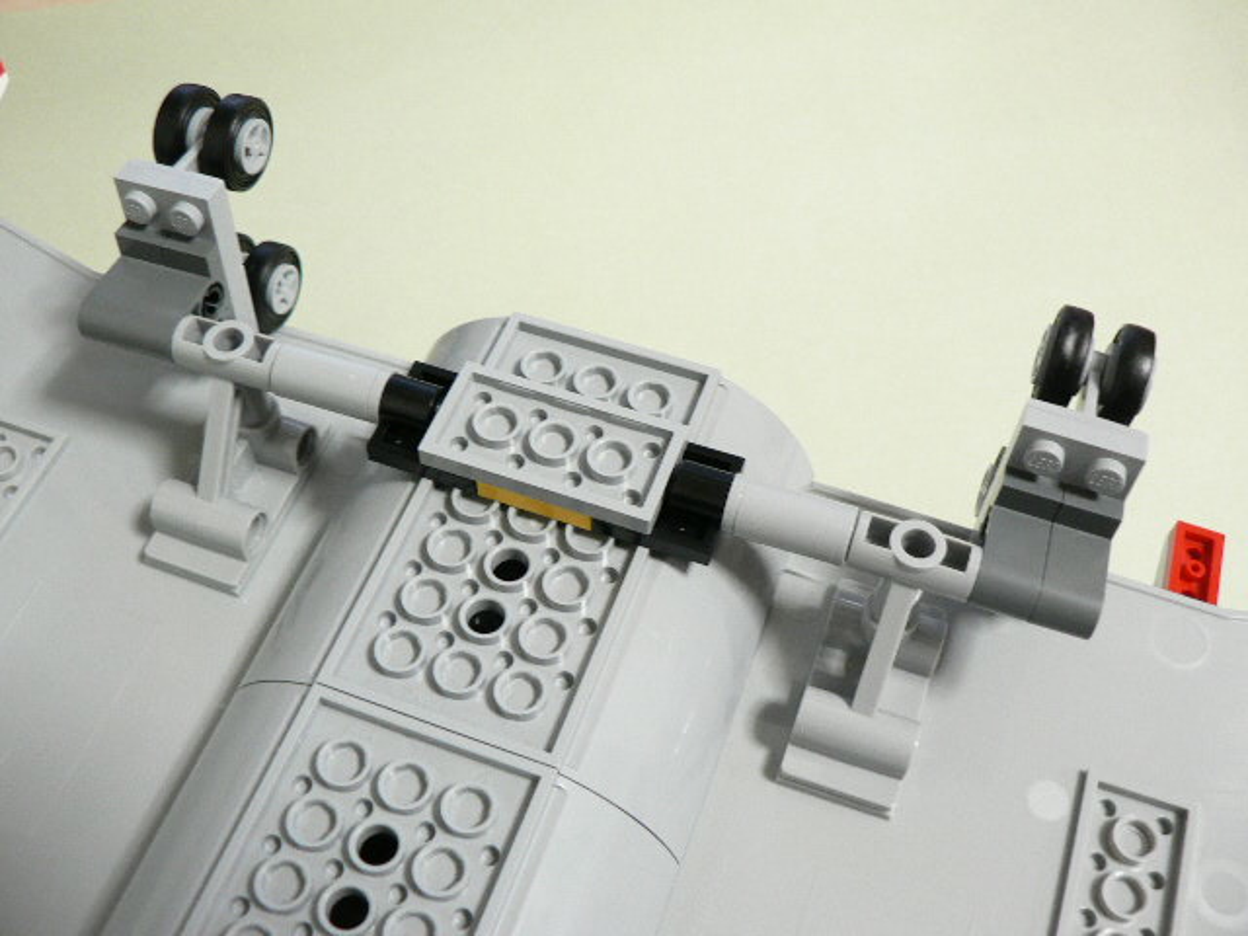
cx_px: 624
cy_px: 468
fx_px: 1298
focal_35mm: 36
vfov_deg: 39.7
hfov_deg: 51.4
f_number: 2.8
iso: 200
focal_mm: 6
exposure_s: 1/15
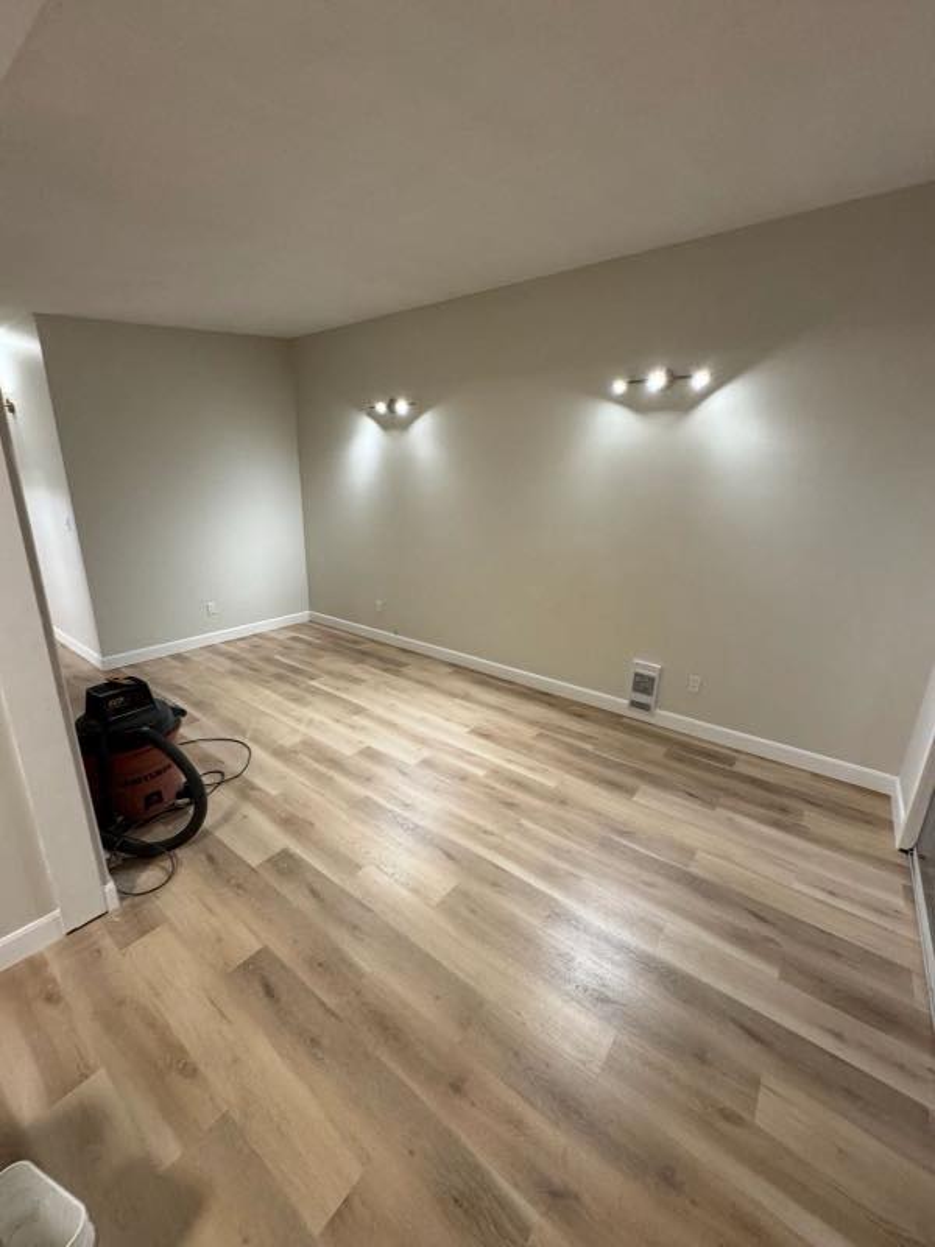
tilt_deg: -16.4
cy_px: 624
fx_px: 504
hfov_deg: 85.7
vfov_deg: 102.1
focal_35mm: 14
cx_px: 468
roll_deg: -1.8
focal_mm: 2.22
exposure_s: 1/60
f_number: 2.2
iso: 250
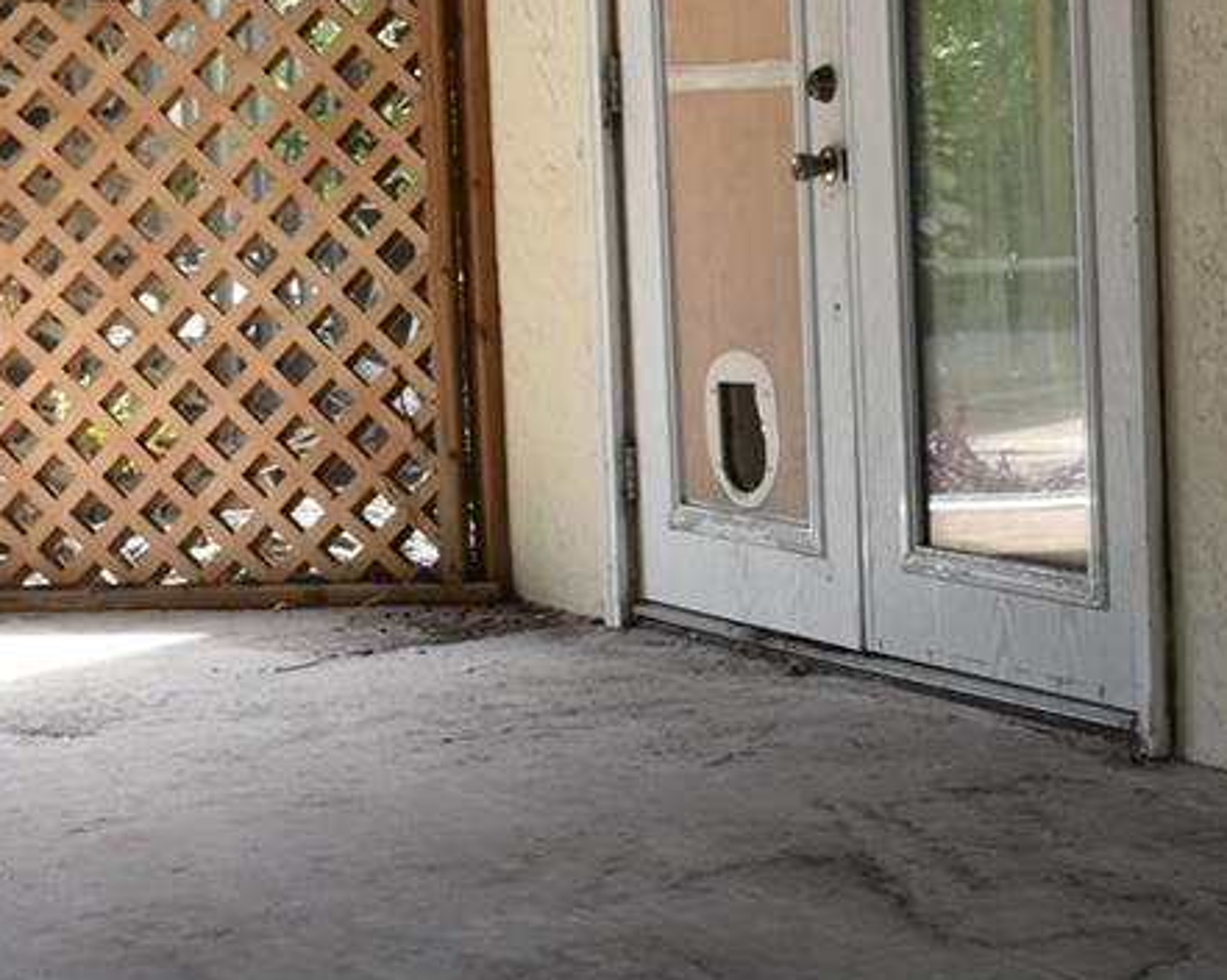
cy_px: 359
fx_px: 3338
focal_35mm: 92
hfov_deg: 20.0
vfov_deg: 16.7
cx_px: 1308
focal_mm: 18
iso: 400
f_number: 6.3
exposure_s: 1/160
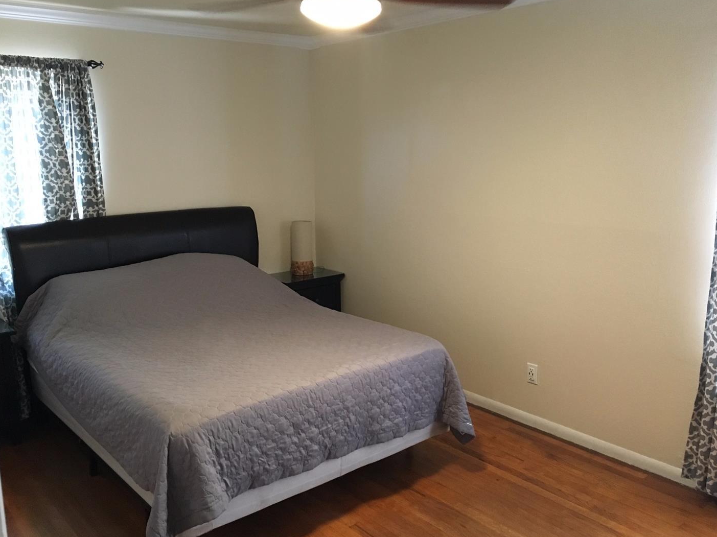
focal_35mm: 31
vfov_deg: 45.4
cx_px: 339
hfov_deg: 58.3
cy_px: 272
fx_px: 642
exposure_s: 1/30
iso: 200
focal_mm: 4.15
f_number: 2.2
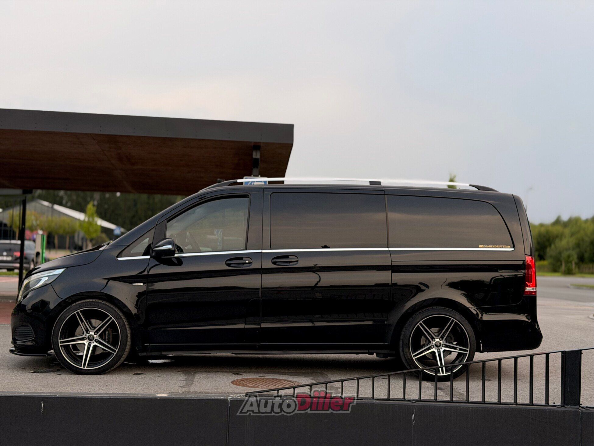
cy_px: 223
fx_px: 824
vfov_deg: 30.3
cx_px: 297
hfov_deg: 39.7
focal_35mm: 48
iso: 64
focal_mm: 6.76
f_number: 1.78
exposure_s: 1/223
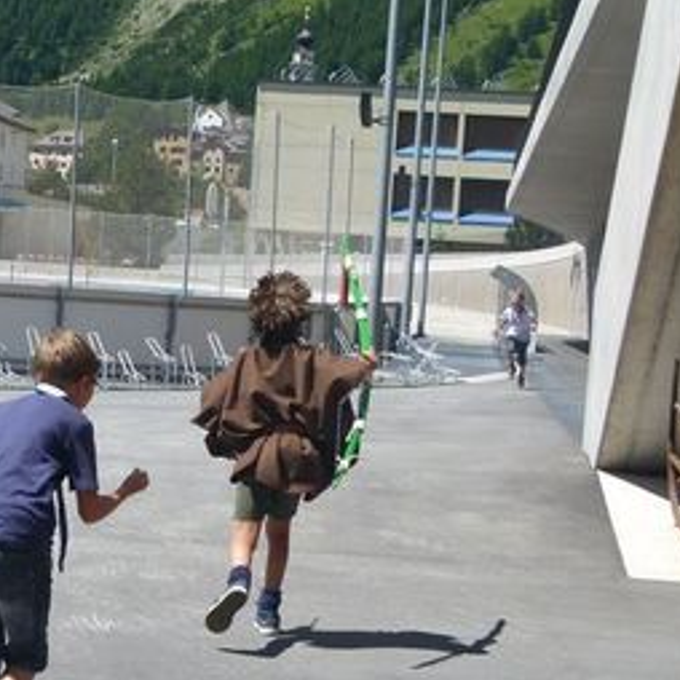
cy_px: 407
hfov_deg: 18.3
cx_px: 107
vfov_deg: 18.5
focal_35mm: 94
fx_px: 2089
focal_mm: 8.1
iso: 100
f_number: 4
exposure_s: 1/800
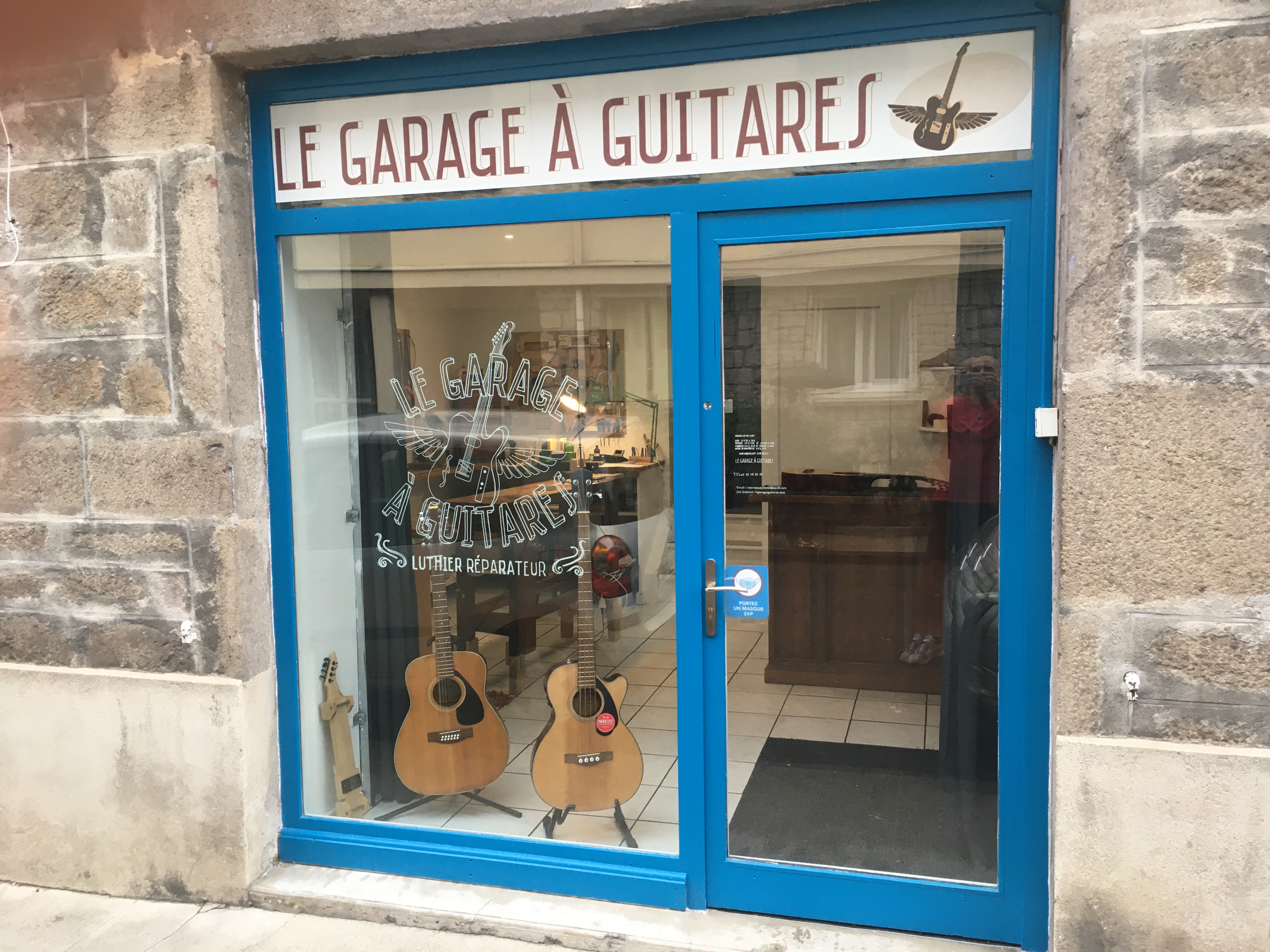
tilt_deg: -3.4
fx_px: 1064
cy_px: 476
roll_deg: +1.7
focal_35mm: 29
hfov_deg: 61.7
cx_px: 635
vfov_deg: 48.2
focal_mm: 4.15
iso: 32
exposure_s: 1/33
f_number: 2.2
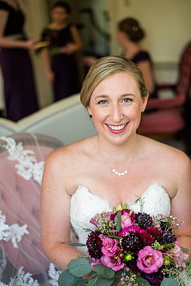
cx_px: 96
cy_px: 143
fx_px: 398
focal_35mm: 50
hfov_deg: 27.0
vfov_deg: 39.6
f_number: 2.2
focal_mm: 50
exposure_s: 1/640
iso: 640
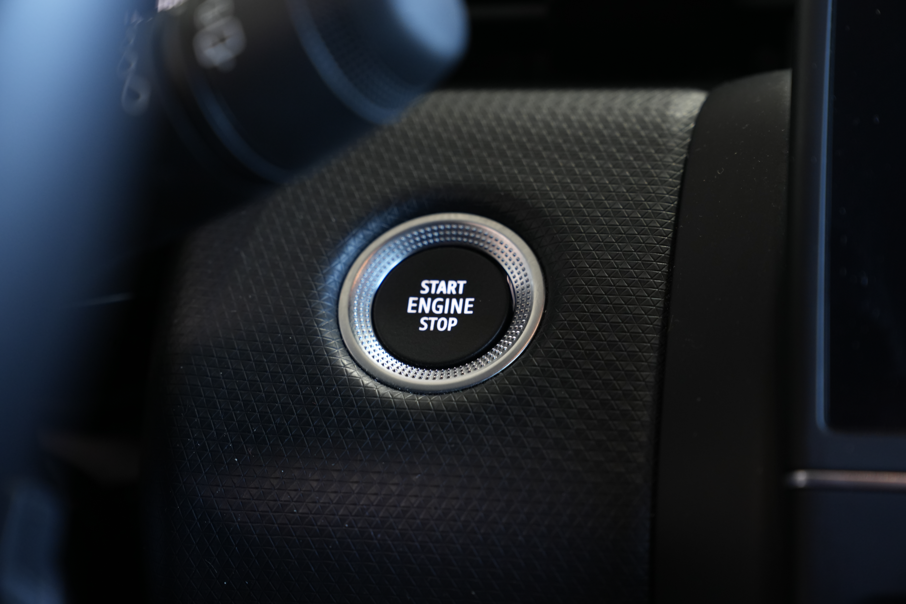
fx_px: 1762
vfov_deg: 19.5
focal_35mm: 70
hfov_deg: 28.8
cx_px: 453
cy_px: 302
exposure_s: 1/20
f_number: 5.6
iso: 1250
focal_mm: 70
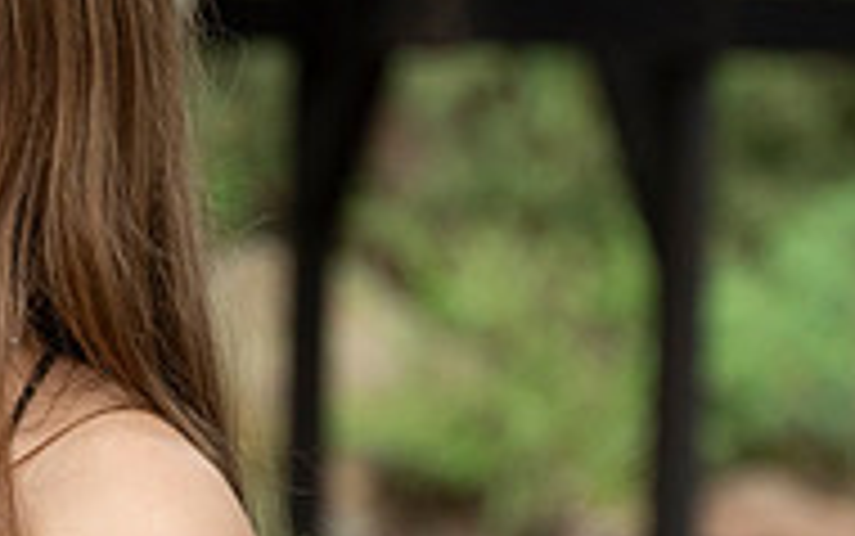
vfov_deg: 3.4
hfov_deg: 5.4
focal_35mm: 388
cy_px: 128
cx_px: -90
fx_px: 9046
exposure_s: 1/800
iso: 1250
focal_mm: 125
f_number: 6.3
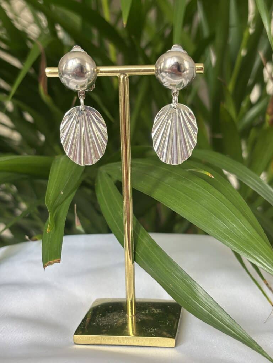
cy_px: 182
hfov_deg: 28.0
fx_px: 547
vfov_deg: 36.8
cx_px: 136
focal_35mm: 52
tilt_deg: -9.0
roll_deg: +0.5
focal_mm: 5.96
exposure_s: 1/121
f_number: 1.6
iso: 40
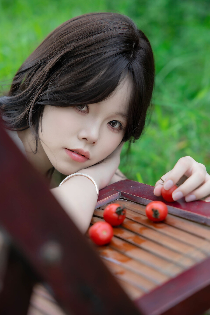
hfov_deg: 19.5
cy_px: 158
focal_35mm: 70
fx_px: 612
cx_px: 105
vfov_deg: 28.8
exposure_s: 1/125
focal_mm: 70
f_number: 3.2
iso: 200
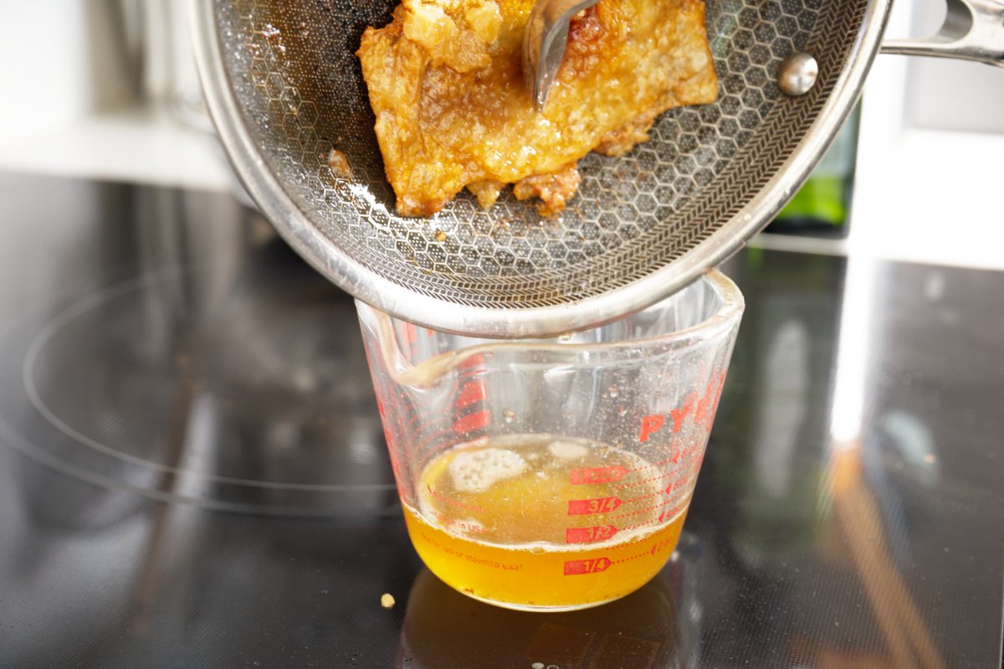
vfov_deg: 24.6
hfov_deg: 36.3
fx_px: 1533
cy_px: 334
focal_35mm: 55
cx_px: 502
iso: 1000
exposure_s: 1/20
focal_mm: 55
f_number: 5.6
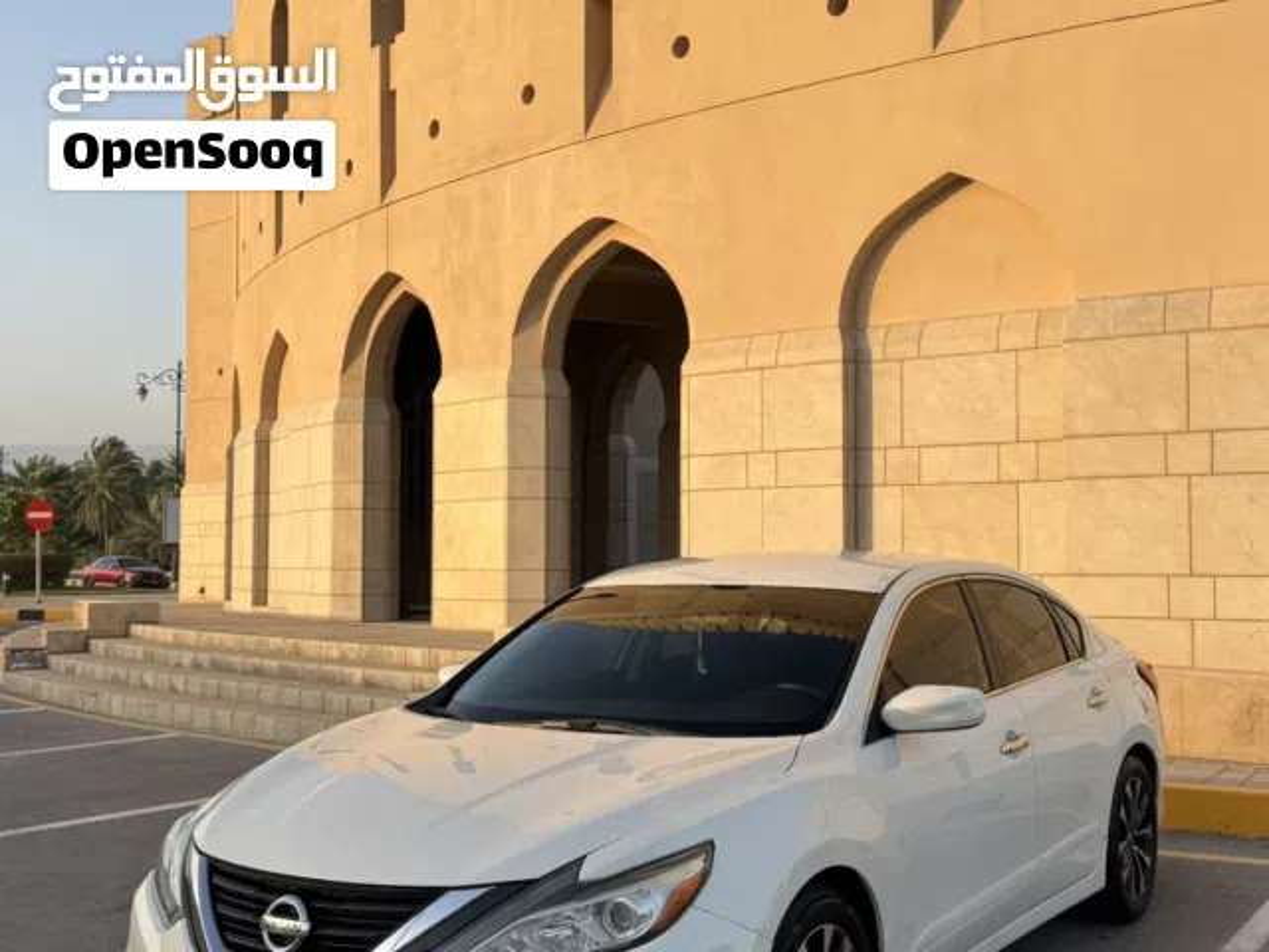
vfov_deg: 56.8
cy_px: 476
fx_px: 880
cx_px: 634
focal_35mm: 24
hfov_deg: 71.6
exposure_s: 1/1172
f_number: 1.78
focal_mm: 6.76
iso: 80
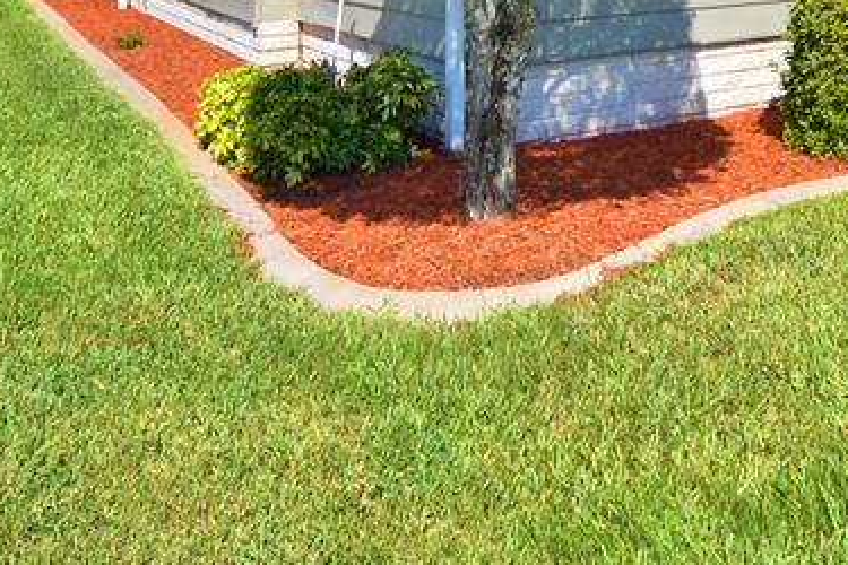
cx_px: 699
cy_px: -176
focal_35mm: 41
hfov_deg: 44.7
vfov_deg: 27.2
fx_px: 966
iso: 100
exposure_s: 1/1250
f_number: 4.5
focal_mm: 10
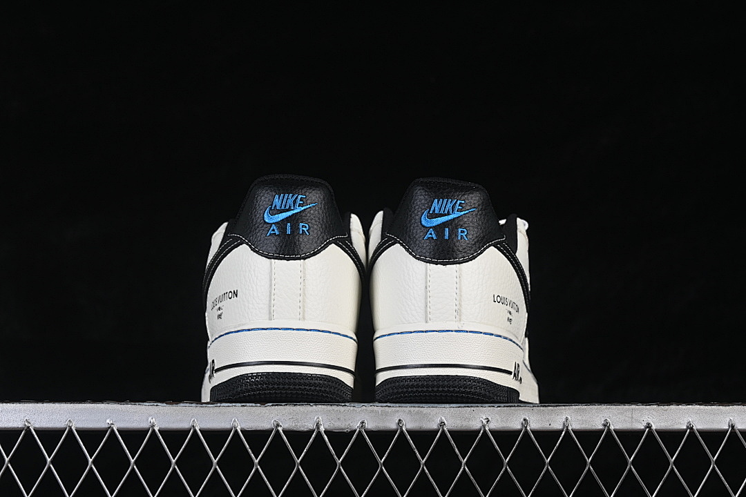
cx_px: 373
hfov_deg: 27.0
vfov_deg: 18.2
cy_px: 248
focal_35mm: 75
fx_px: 1554
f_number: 8
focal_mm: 50
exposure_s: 1/80
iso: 160
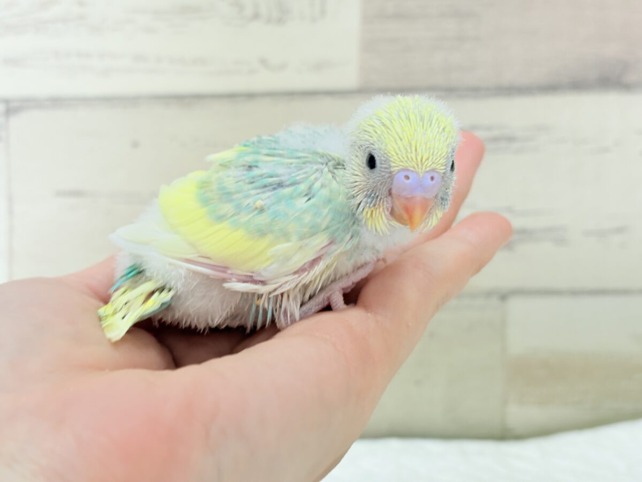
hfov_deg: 36.8
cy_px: 241
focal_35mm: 52
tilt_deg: -6.6
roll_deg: +0.9
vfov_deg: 28.0
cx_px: 321
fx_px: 964
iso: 50
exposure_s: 1/50
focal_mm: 5.96
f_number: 1.6
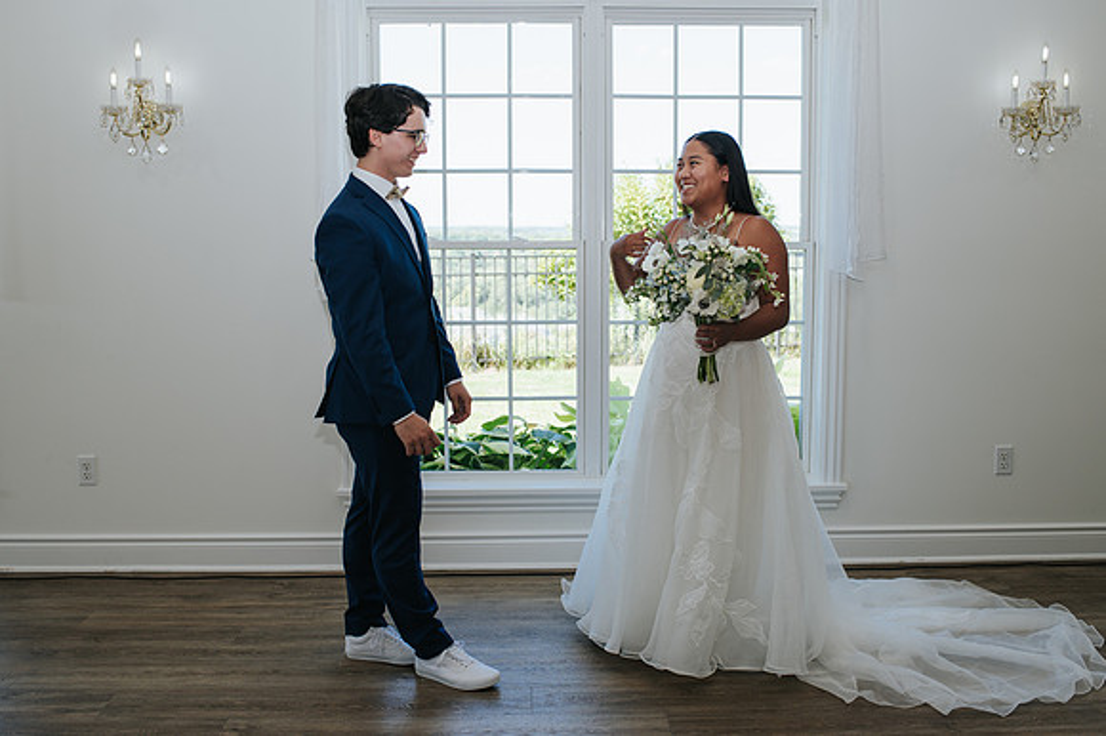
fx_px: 1169
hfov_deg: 50.6
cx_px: 556
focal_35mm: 38
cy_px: 386
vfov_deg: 34.9
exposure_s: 1/200
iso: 110
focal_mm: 35
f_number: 3.5
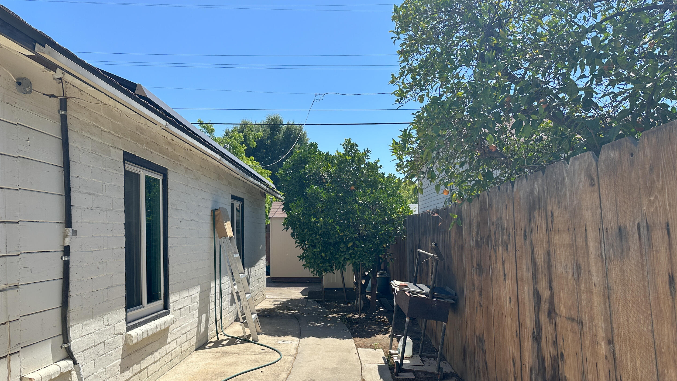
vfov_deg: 42.2
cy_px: 258
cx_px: 332
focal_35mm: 27
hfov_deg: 69.9
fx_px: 485
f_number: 1.8
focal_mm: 6.86
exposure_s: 1/4500
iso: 80
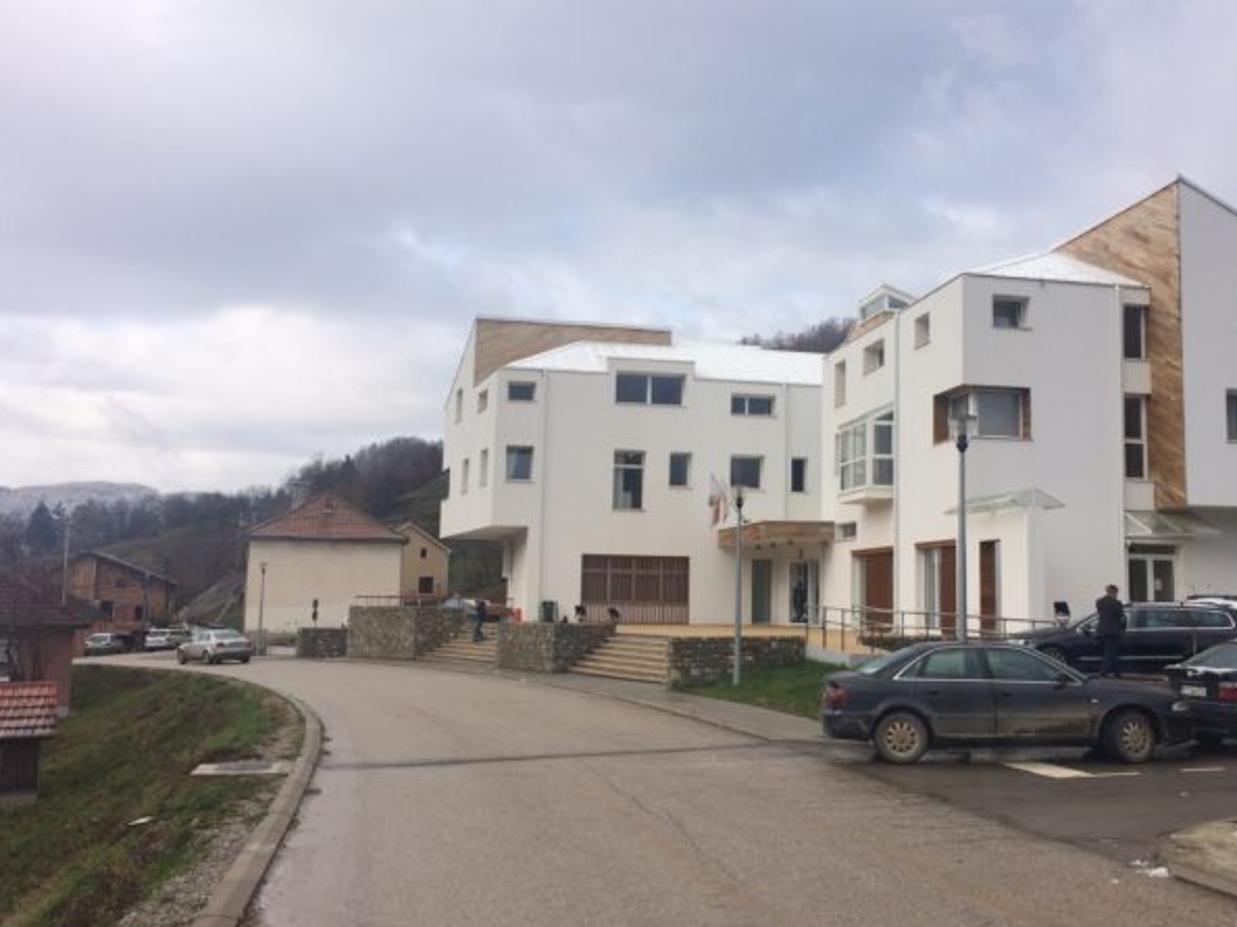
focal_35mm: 34
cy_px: 460
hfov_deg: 53.8
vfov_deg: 41.8
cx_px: 693
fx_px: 1214
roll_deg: -1.1
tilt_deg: +2.9
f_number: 2.2
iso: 32
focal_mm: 4.15
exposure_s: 1/1580
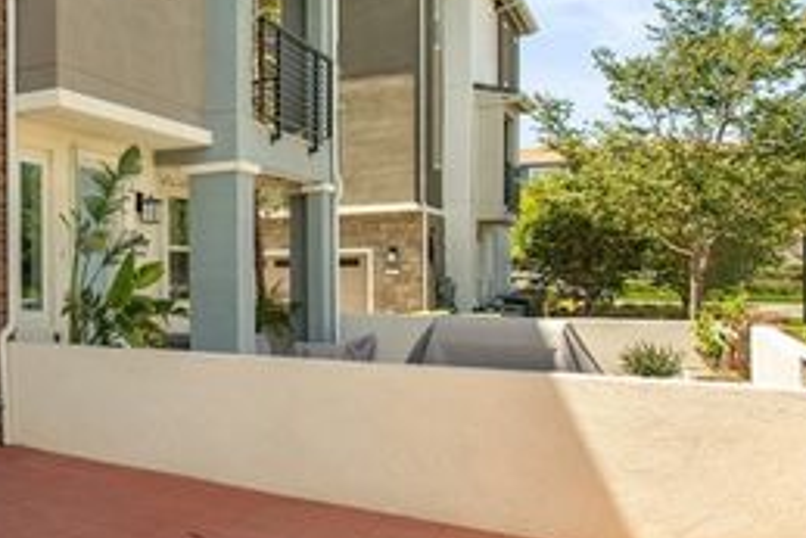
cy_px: 266
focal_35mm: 37
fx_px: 829
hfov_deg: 39.1
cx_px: -143
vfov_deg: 36.0
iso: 200
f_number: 9
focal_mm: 15
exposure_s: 1/320
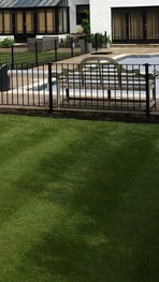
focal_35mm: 64
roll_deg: +1.4
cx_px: 64
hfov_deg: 18.8
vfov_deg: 31.4
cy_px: 34
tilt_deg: -2.1
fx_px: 480
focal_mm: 4.15
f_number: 2.2
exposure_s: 1/2564
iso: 25
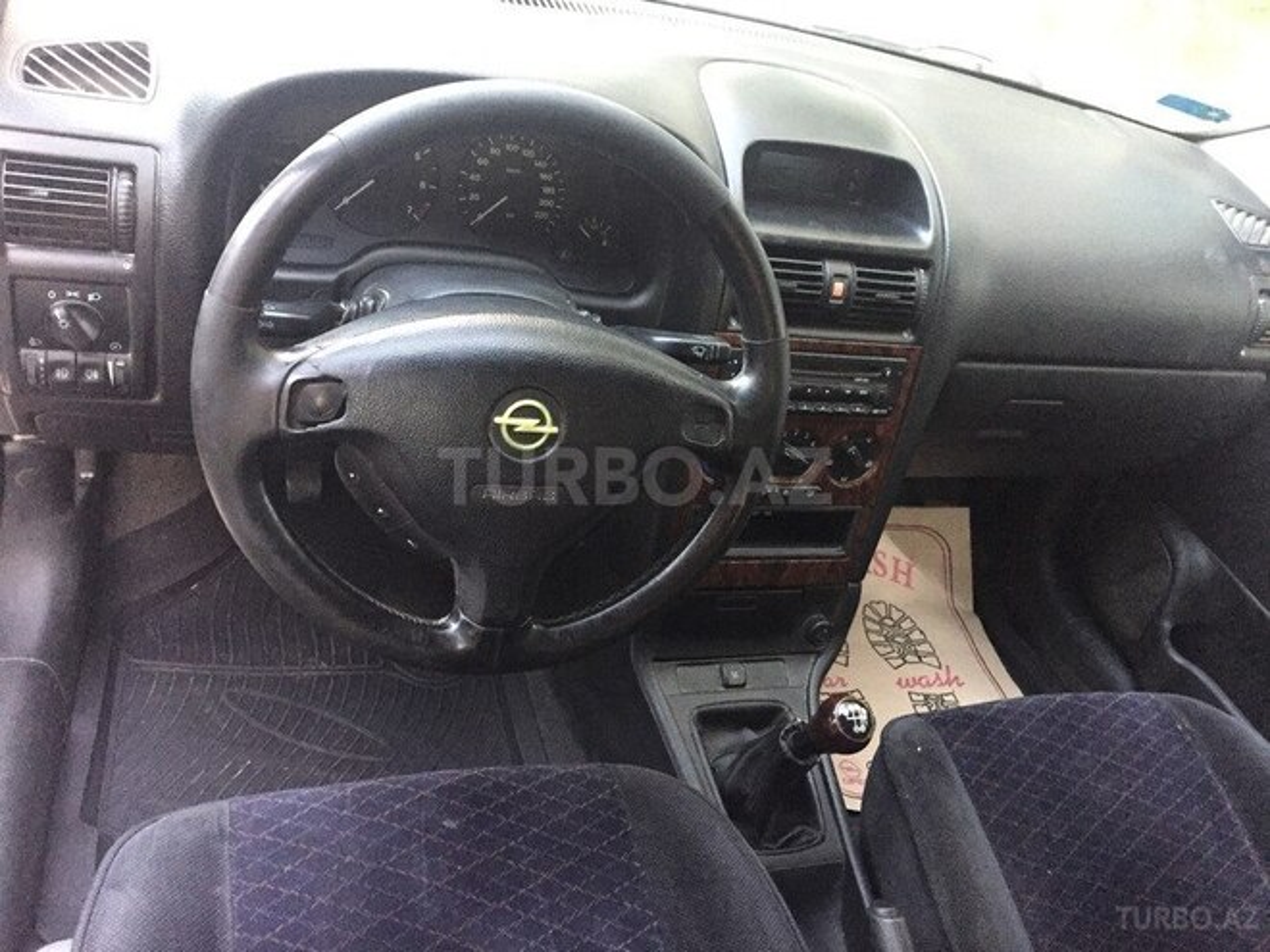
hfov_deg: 61.7
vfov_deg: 48.2
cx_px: 635
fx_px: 1064
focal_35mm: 29
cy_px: 476
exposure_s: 1/17
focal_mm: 4.15
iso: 320
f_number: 2.2
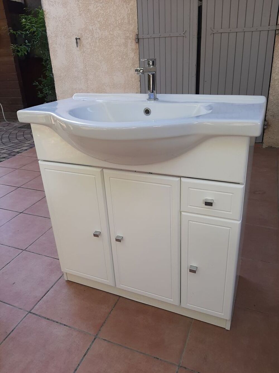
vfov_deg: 67.3
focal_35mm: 26
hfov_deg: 53.1
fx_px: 279
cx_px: 140
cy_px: 186
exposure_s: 1/193
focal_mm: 3.93
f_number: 1.7
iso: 40
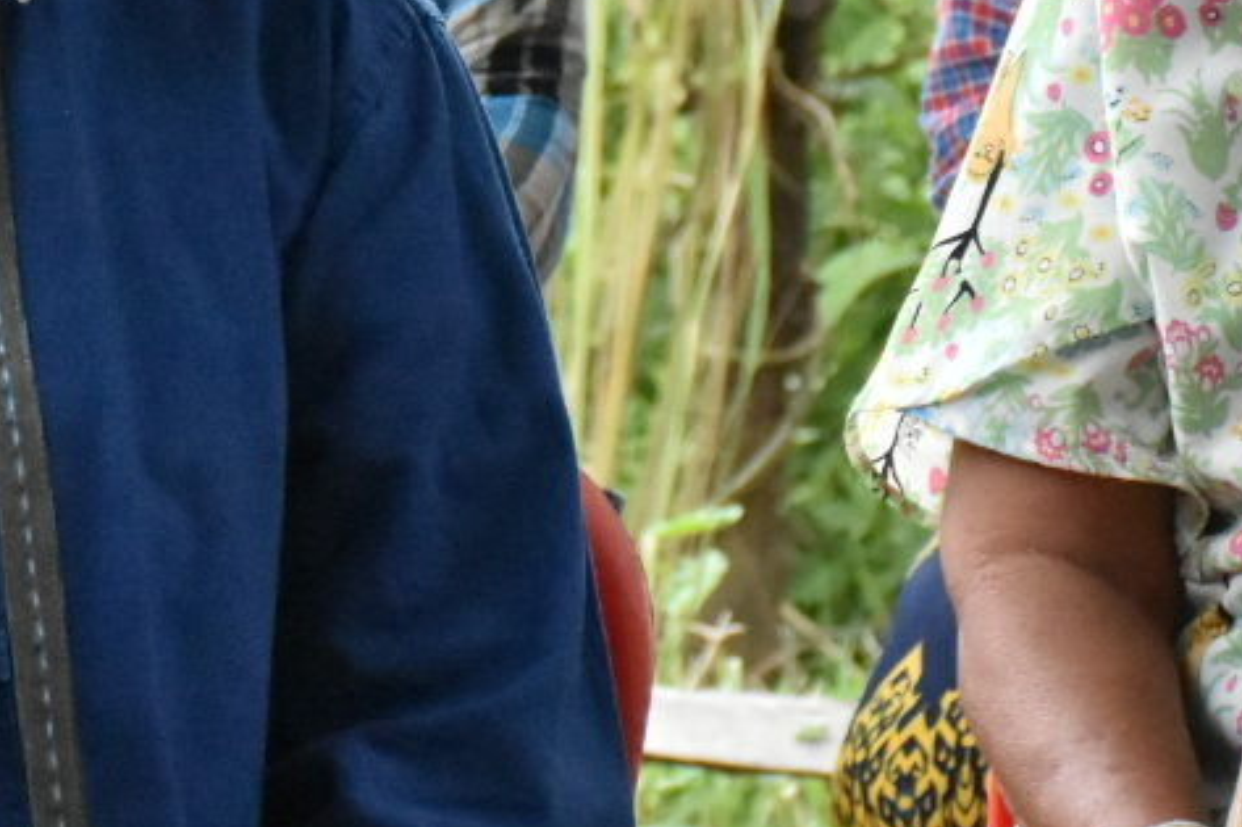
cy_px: 100
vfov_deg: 4.0
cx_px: -396
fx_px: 11691
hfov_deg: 6.0
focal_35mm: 339
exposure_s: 1/800
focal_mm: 66
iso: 3200
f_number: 7.1
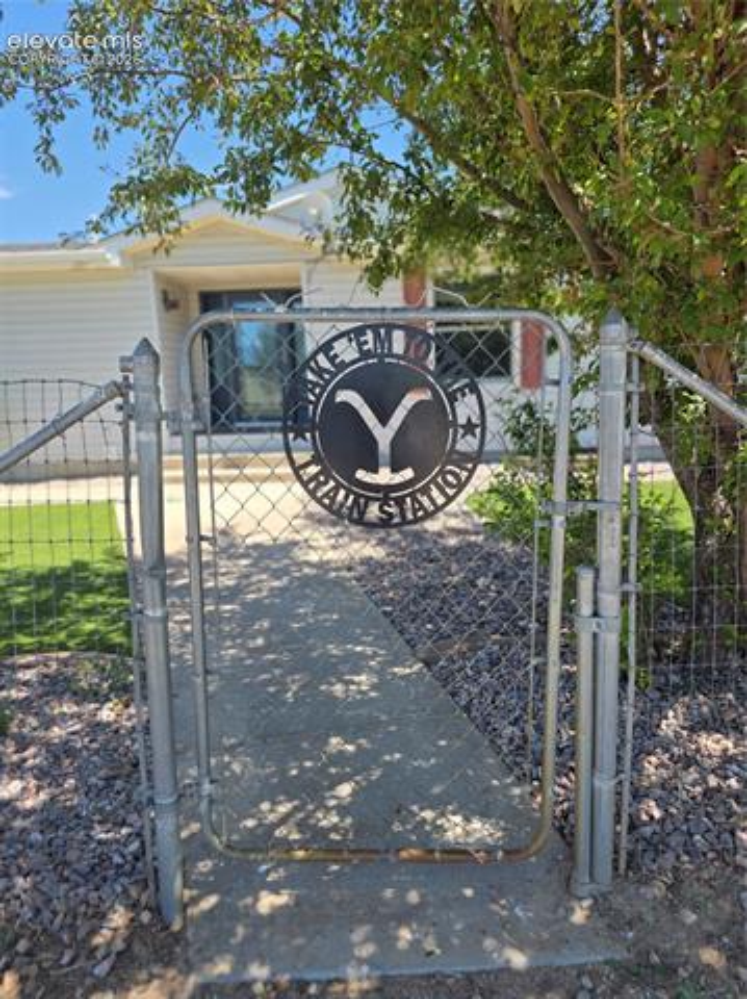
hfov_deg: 58.8
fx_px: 663
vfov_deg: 74.0
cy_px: 500
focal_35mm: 23
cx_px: 374
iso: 80
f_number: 1.7
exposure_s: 1/2038
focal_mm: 6.3
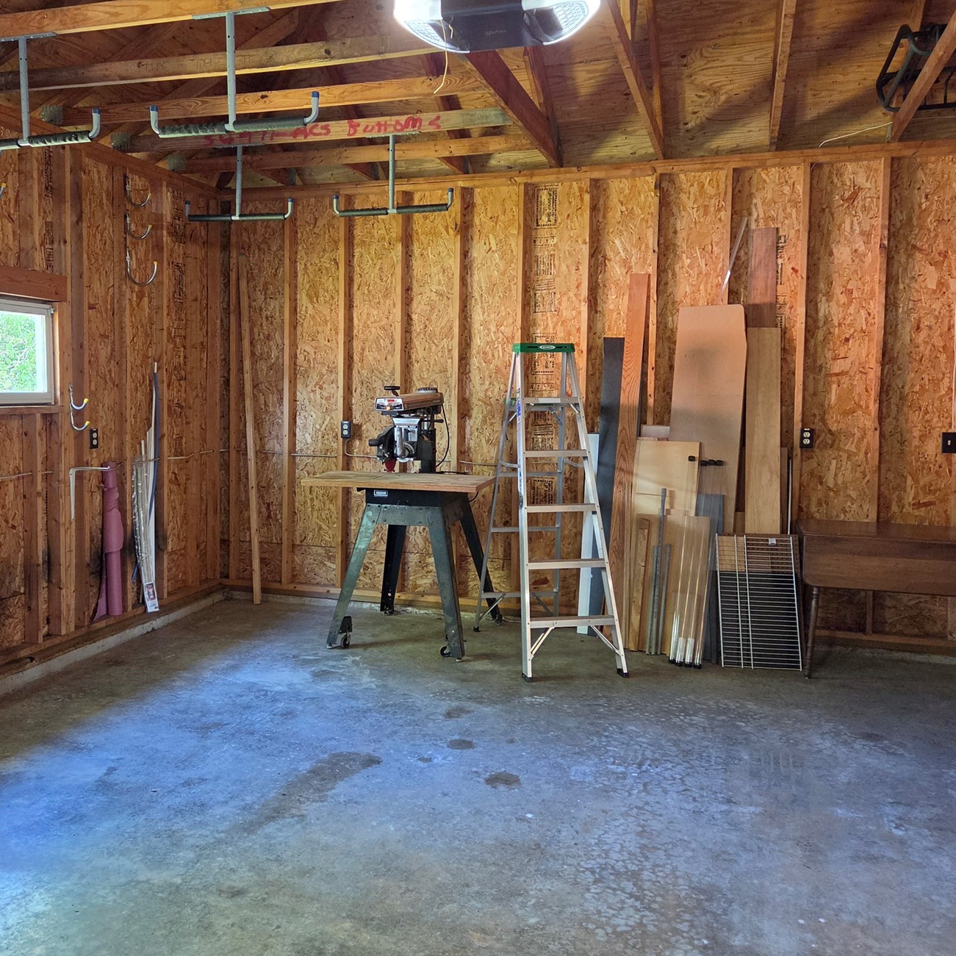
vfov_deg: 51.0
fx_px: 1000
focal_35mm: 32
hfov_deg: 50.7
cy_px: 432
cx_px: 368
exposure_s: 1/120
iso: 1250
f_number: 1.8
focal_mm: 5.4
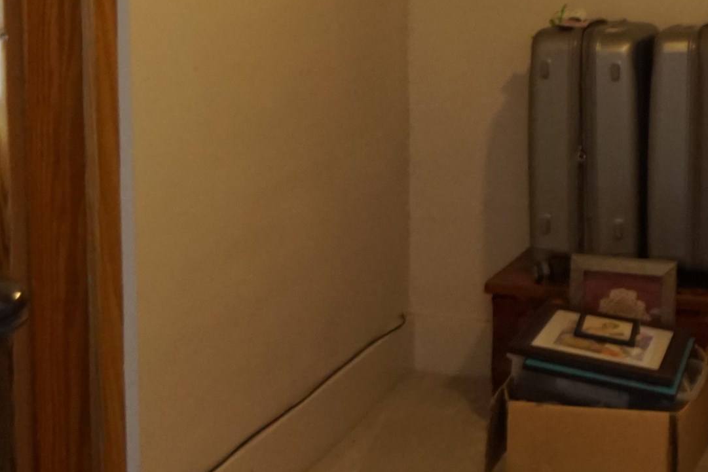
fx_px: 1424
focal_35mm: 72
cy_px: 64
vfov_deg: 18.6
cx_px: 534
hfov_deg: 27.5
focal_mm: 17
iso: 1250
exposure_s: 1/60
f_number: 4
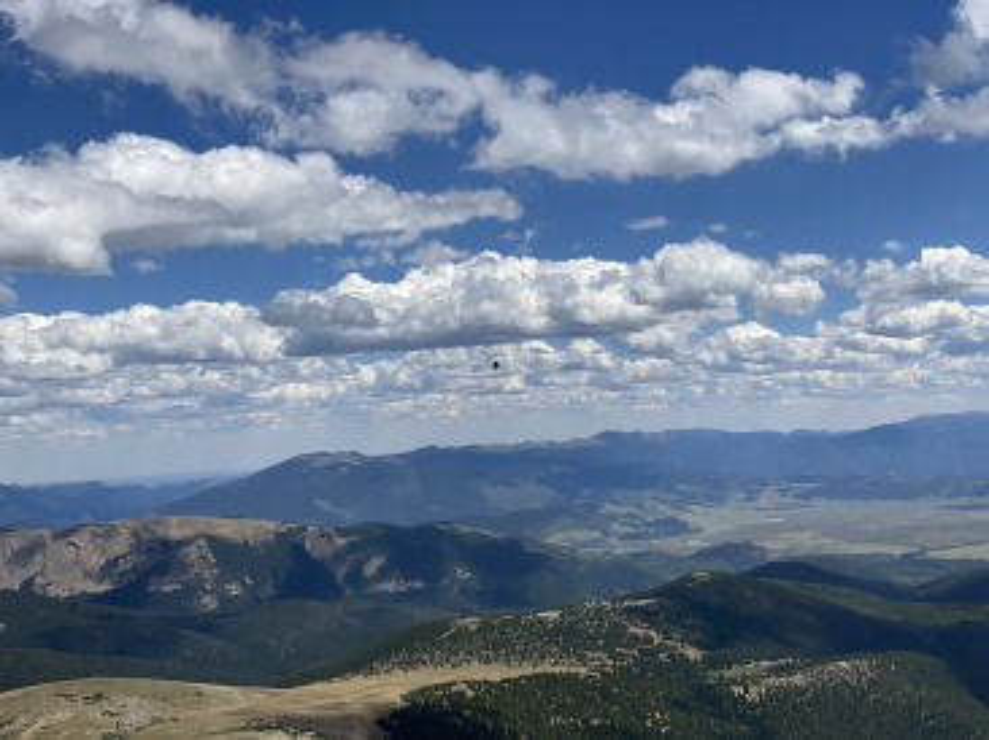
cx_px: 494
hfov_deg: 36.8
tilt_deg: +0.1
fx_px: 1485
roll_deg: +3.8
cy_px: 370
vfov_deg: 28.0
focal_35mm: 52
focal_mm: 6
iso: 25
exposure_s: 1/3195
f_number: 2
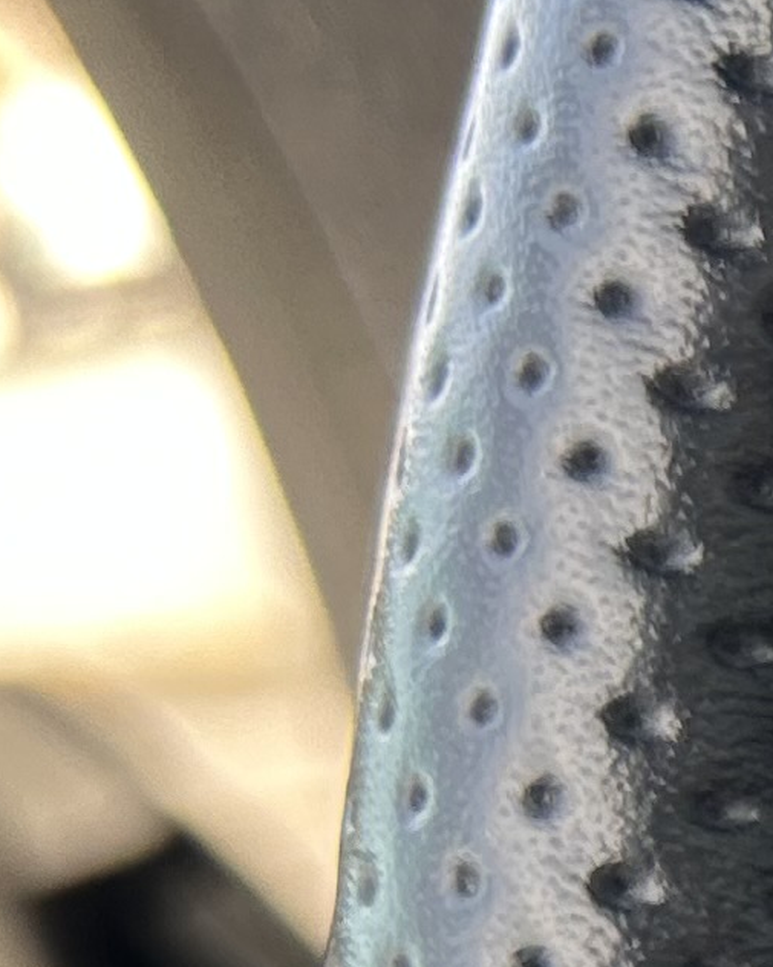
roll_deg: +7.9
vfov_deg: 11.4
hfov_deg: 7.7
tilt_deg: -15.6
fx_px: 4636
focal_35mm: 162
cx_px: 2662
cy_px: 1440
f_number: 1.5
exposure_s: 1/142
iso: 32
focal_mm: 5.7
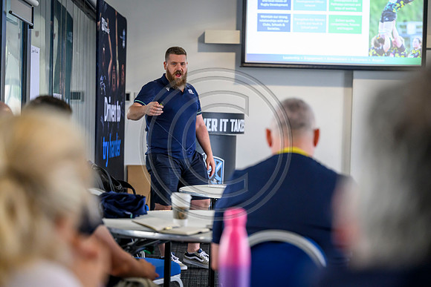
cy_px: 144
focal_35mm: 92
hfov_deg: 22.1
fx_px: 1102
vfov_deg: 14.9
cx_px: 216
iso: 2500
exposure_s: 1/500
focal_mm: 92
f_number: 2.8
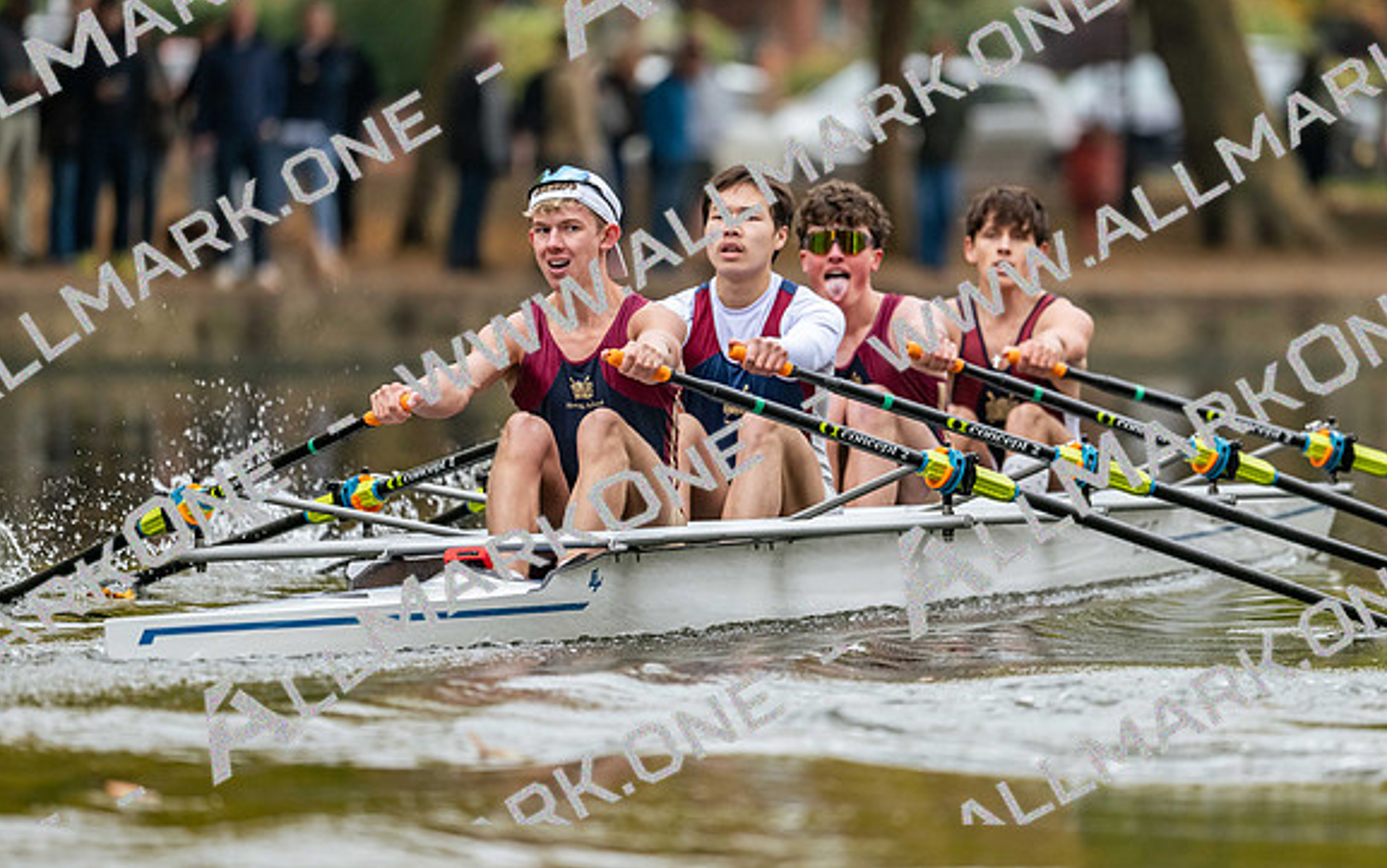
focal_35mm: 410
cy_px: 412
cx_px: 692
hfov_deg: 5.1
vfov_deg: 3.2
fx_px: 15503
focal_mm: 400
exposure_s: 1/2500
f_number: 4.5
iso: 2200
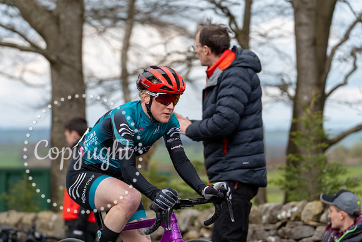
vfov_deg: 9.7
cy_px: 121
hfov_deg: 14.4
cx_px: 181
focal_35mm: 142
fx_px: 1428
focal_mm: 142
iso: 200
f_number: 4
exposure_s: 1/640
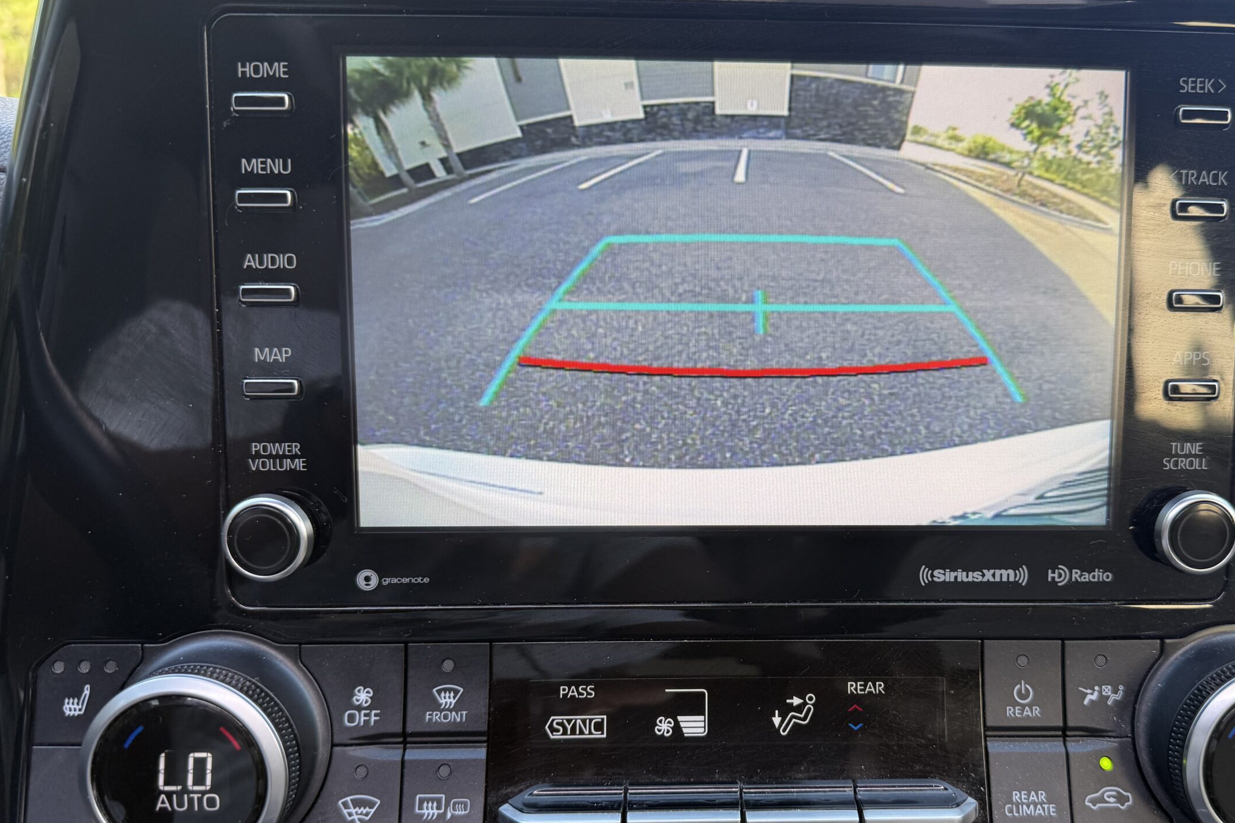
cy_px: 460
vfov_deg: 43.5
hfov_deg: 61.5
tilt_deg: -13.3
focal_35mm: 30
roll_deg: -1.0
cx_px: 730
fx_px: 1029
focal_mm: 6.76
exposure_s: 1/109
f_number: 1.78
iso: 80
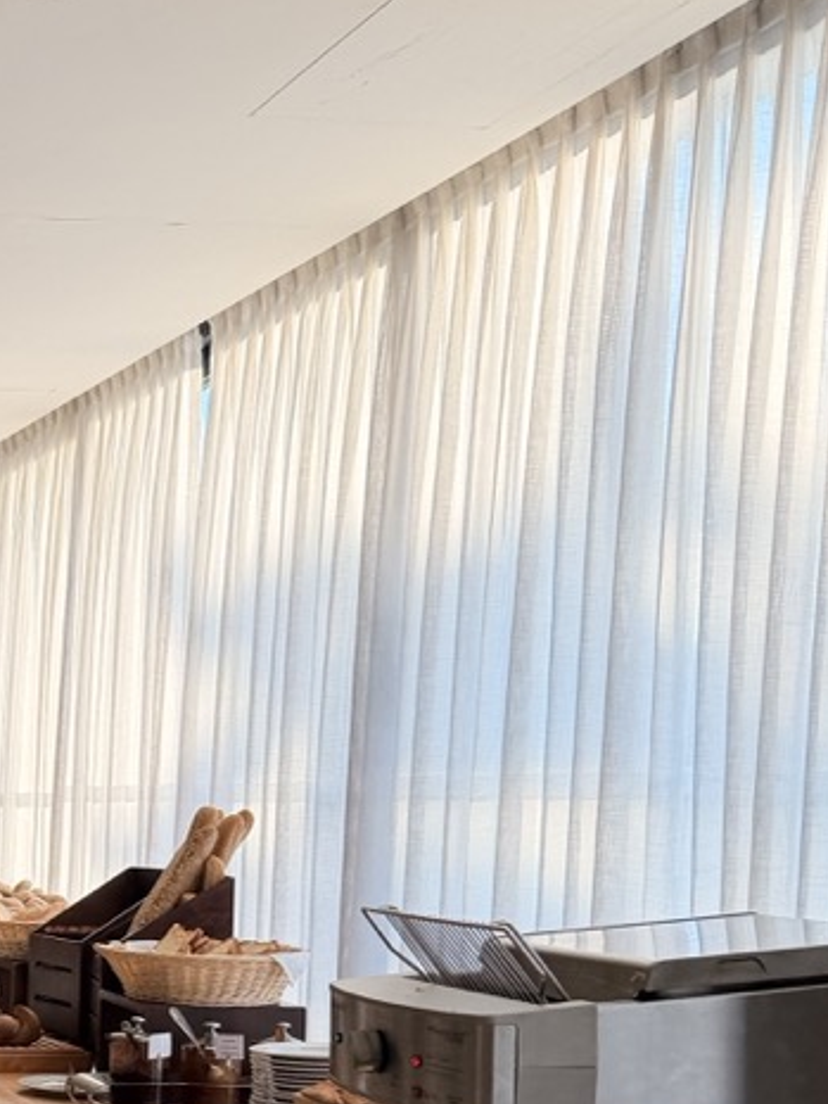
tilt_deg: -0.1
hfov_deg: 20.2
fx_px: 2104
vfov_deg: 28.7
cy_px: 900
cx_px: -278
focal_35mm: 66
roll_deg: +0.6
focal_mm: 6.76
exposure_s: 1/268
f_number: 1.78
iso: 64
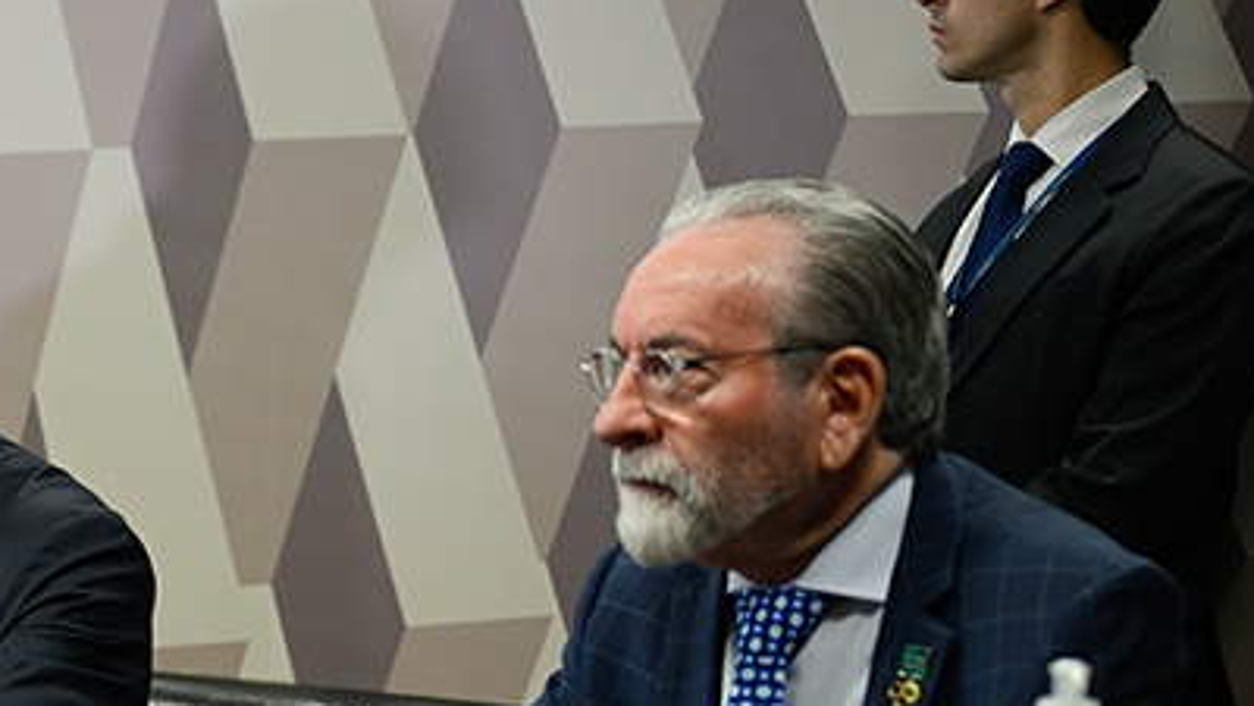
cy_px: 559
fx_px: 3292
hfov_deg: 20.8
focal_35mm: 99
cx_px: -13
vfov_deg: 12.2
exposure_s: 1/160
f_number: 2.8
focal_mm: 44
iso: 1000
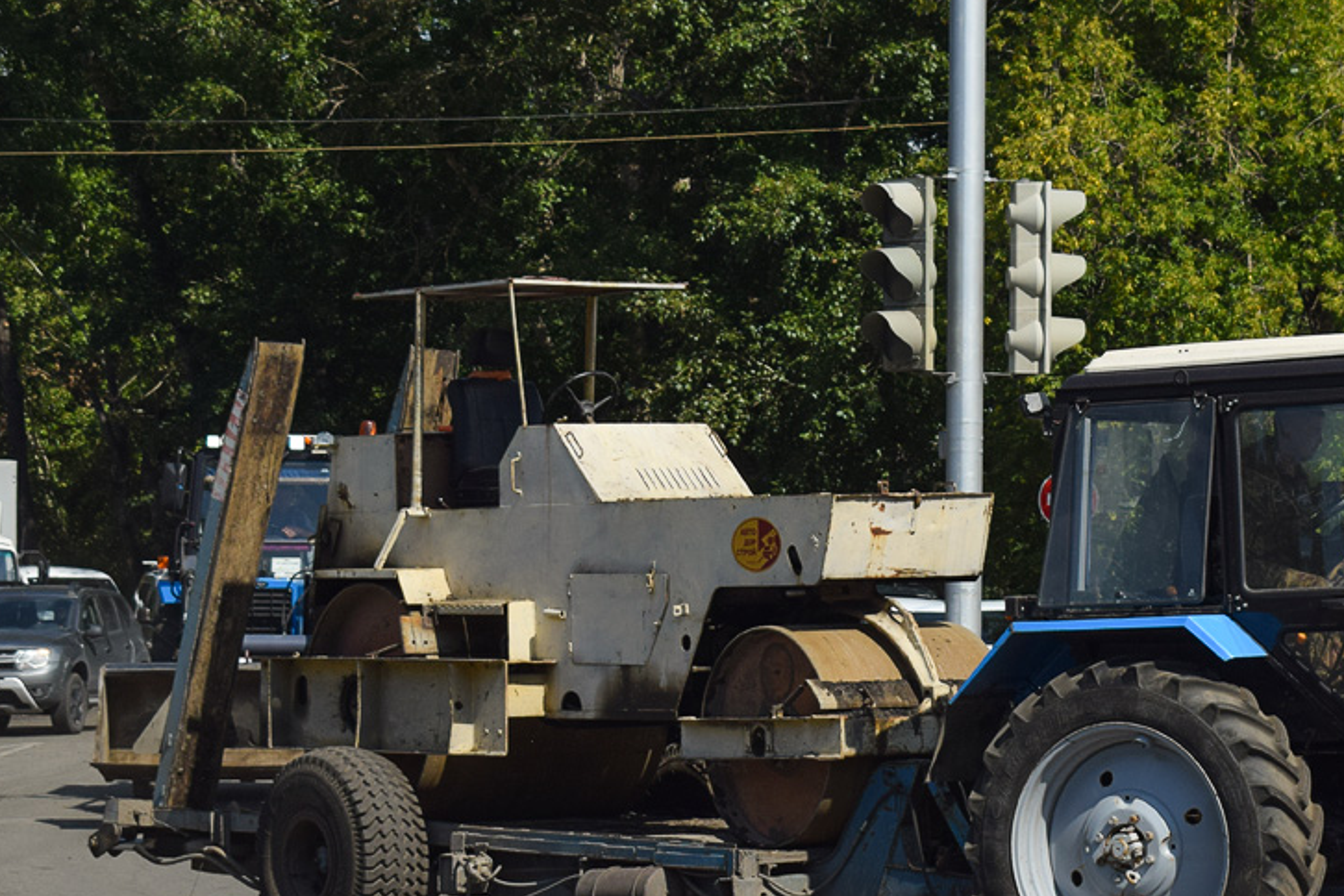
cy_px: 476
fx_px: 4442
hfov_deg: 17.1
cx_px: 1100
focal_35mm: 119
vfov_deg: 11.5
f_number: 7.1
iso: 200
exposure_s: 1/1250
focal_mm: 48
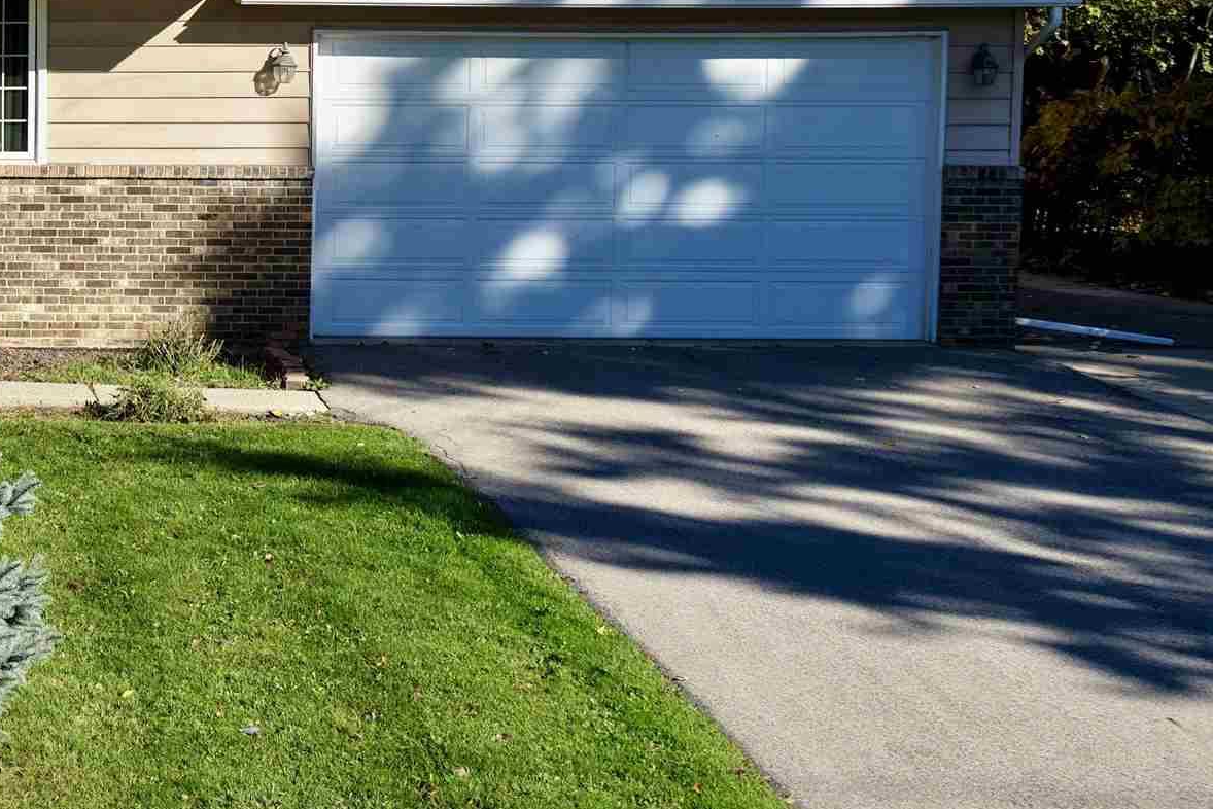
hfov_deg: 24.7
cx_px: -294
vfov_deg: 18.6
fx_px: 2460
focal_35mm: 73
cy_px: 240
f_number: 2.8
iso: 200
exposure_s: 1/1600
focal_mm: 14.45
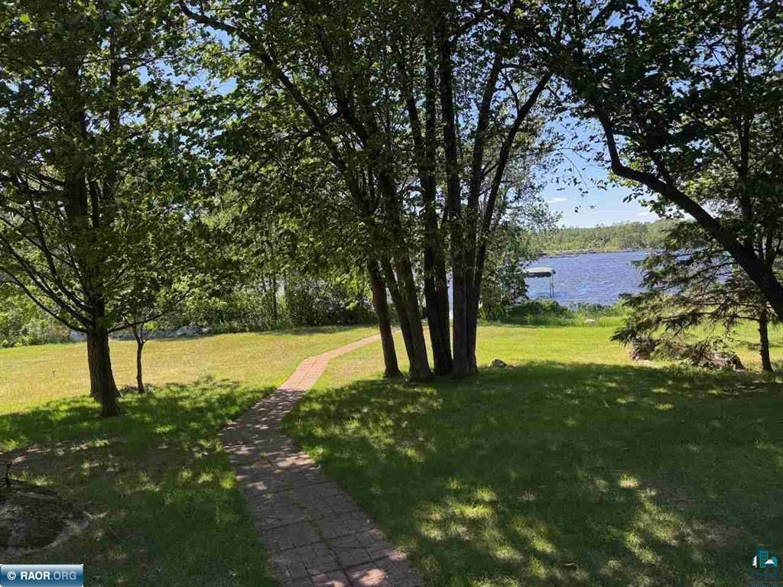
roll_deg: +2.7
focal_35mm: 24
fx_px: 543
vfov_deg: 56.8
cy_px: 294
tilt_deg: -5.1
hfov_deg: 71.6
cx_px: 392
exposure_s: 1/685
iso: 80
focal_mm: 6.76
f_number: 1.78
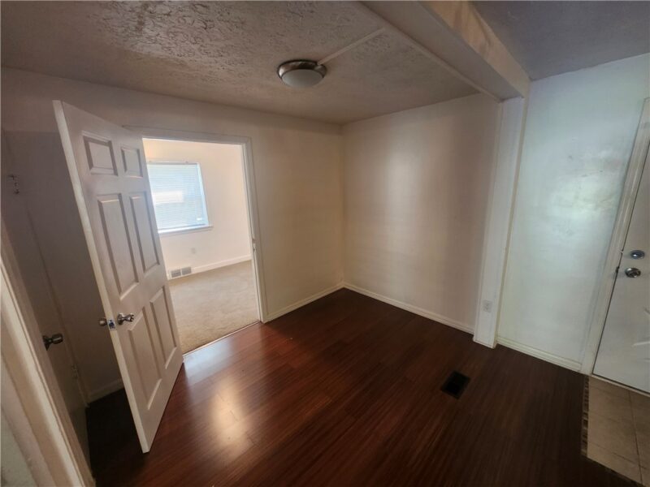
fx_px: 244
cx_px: 325
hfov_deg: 106.2
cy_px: 244
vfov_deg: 89.9
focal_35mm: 13
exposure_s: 1/40
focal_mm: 1.74
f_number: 2.2
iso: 320
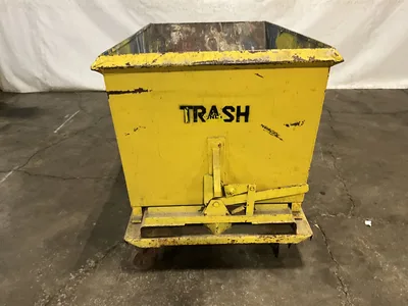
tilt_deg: -24.8
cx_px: 204
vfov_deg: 48.2
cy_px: 153
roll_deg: +3.8
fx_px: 342
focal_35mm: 29
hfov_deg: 61.7
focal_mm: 3
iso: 320
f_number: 1.8
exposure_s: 1/45
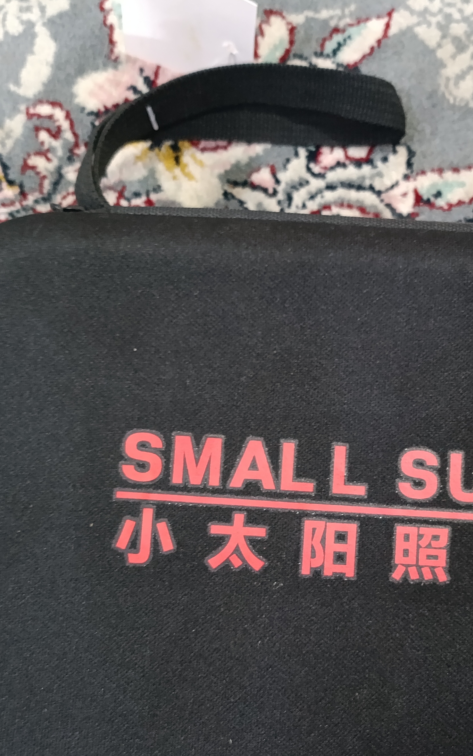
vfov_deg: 43.2
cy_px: 471
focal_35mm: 46
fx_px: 949
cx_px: 324
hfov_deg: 27.8
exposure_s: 1/16.7
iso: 1600
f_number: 1.7
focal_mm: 4.71
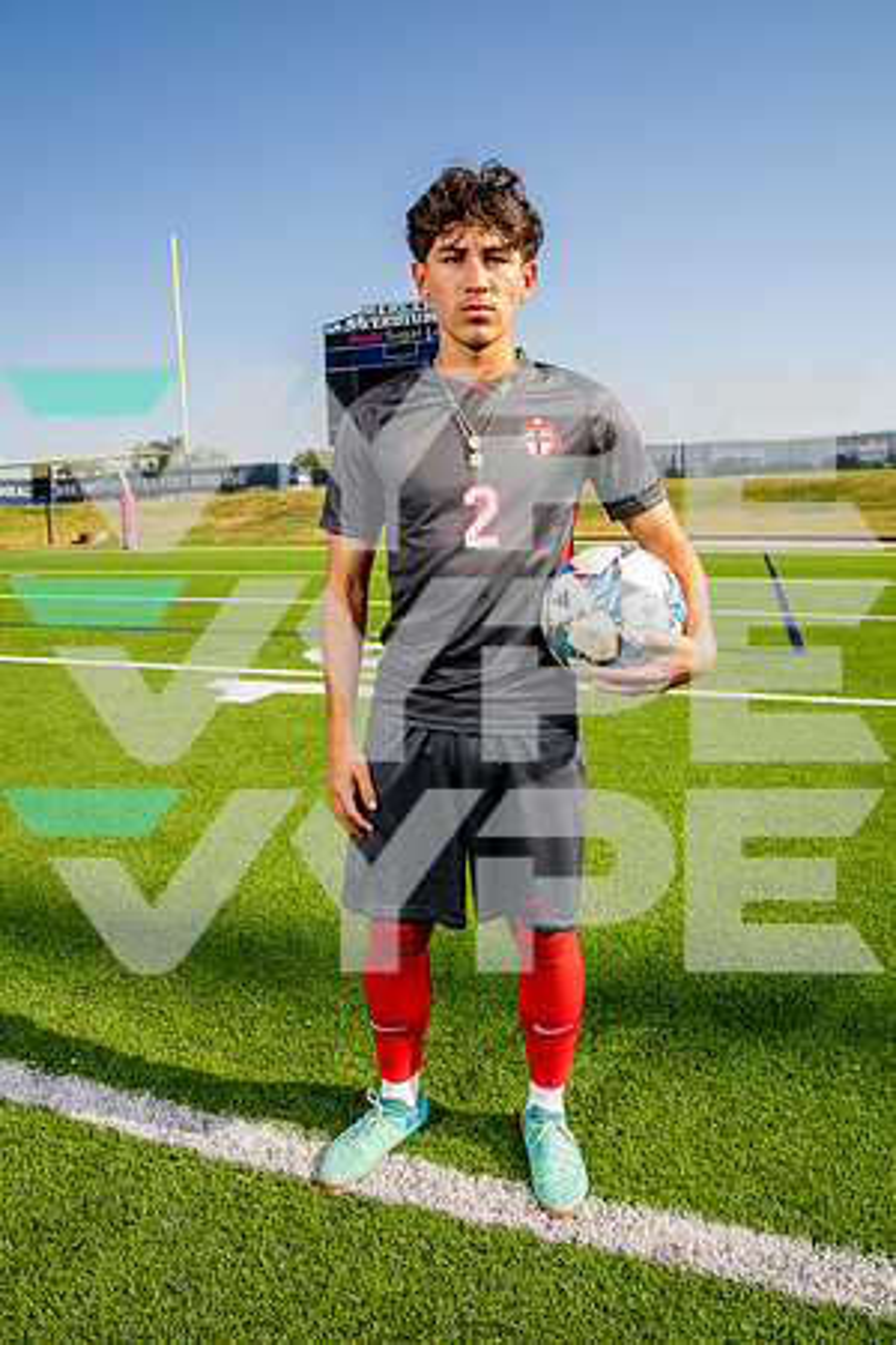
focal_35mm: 24
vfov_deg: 73.7
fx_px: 896
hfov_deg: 53.1
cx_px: 448
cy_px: 672
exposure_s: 1/125
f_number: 7.1
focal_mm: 24
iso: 50
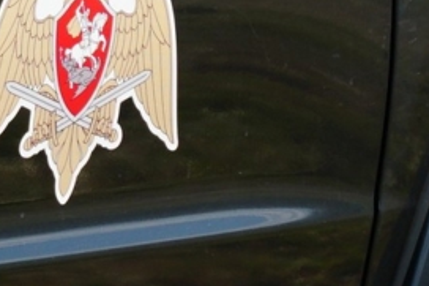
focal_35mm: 174
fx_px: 2072
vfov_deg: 7.8
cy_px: -98
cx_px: 83
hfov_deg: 11.8
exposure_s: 1/400
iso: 100
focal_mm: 42
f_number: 5.6
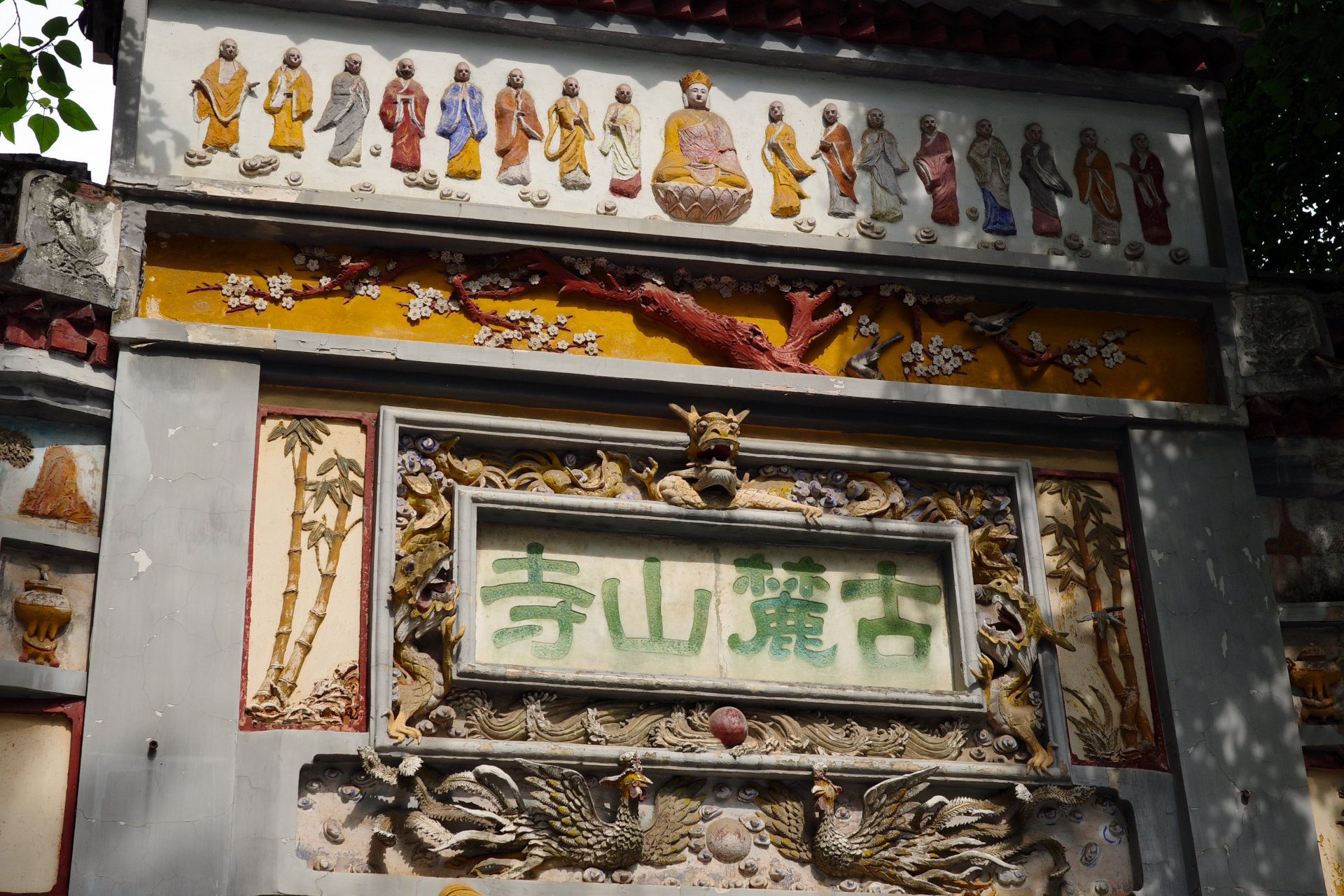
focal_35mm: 40
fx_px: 1493
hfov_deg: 48.5
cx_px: 672
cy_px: 448
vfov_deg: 33.4
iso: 200
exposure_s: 1/500
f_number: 5.6
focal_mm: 26
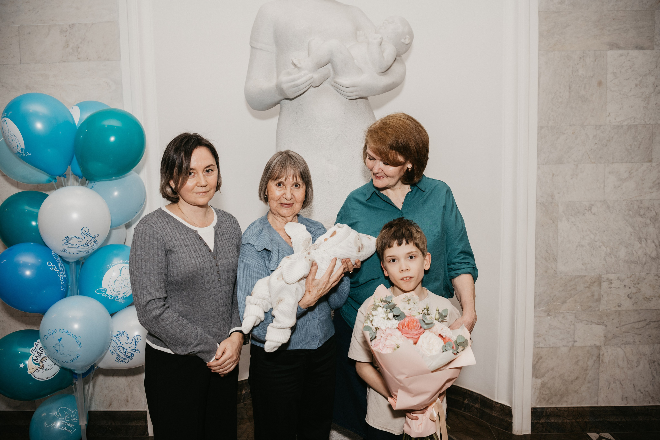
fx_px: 513
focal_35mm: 28
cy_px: 220
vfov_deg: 46.4
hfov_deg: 65.5
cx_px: 330
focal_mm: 28
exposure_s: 1/160
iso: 400
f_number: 4
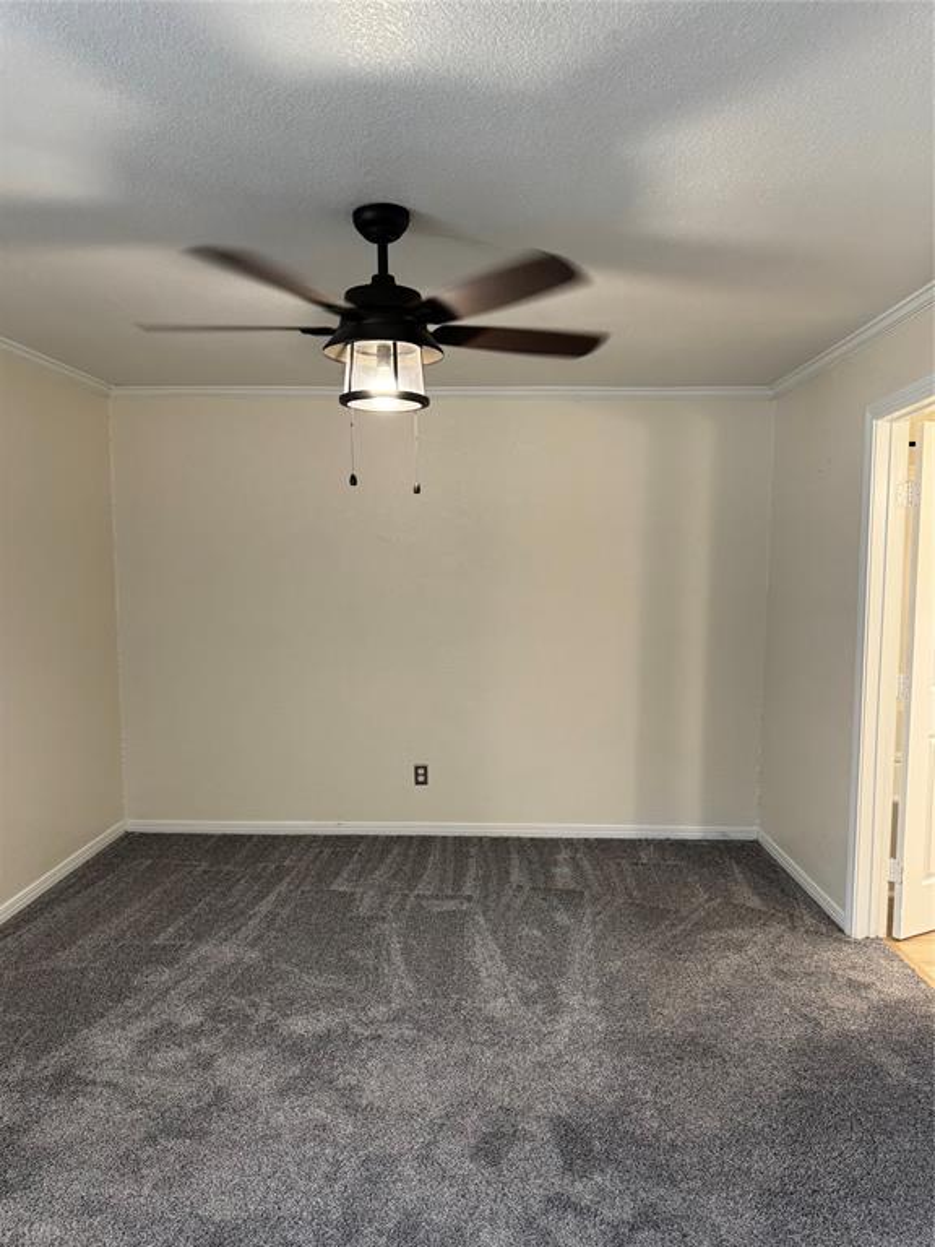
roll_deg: +1.2
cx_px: 468
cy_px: 624
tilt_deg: -4.6
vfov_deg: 71.6
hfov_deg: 56.8
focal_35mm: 24
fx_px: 864
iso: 200
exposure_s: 1/60
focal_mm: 6.76
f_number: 1.78
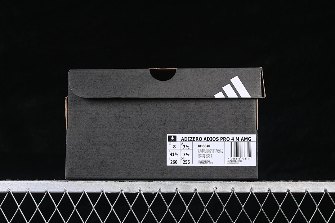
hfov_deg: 27.0
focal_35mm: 75
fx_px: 698
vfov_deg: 18.2
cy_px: 112
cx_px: 168
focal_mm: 50
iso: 160
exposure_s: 1/60
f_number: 6.3
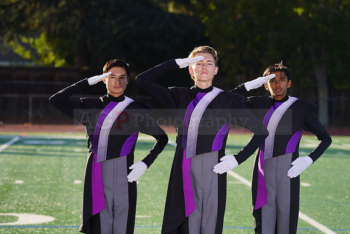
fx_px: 2003
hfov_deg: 10.0
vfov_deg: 6.7
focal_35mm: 206
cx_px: 175
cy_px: 117
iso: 100
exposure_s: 1/250
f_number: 7.1
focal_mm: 206
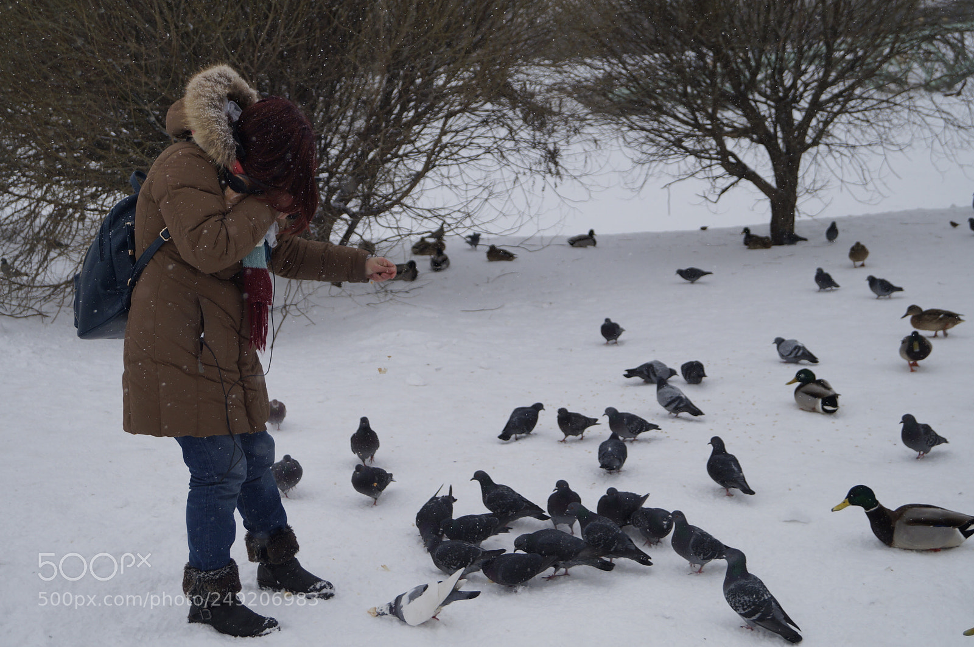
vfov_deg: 29.8
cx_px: 487
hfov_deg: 43.7
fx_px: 1216
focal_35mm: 45
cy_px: 324
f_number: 4.5
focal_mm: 30
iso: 200
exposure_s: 1/2000
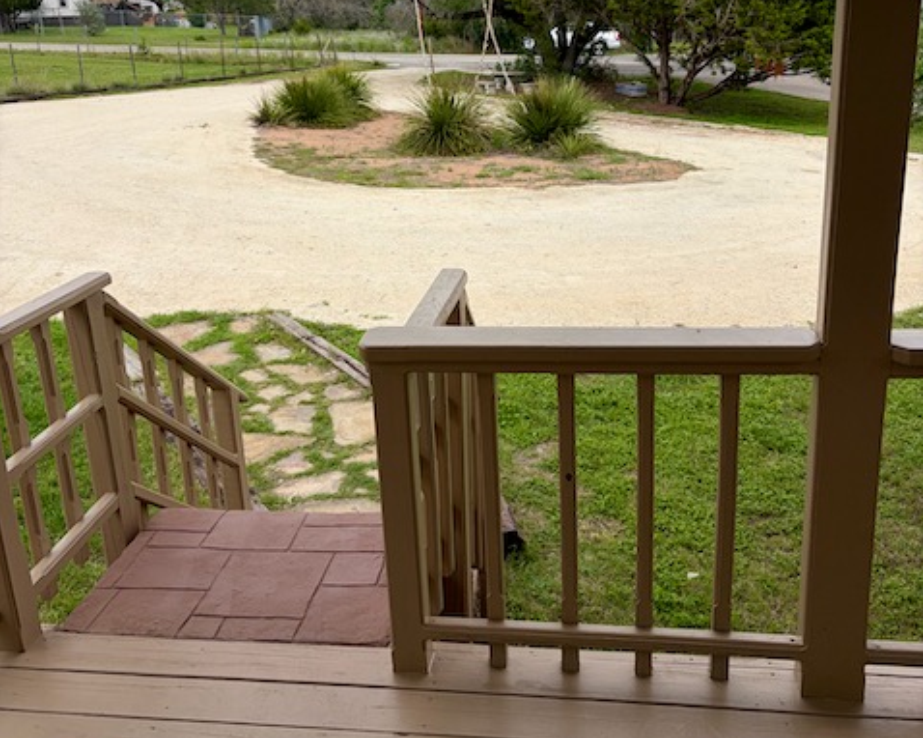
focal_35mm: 34
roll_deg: +2.0
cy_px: 272
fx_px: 928
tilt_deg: -15.9
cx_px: 462
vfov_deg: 43.0
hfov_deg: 52.9
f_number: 1.6
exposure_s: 1/2208
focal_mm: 5.96
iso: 50
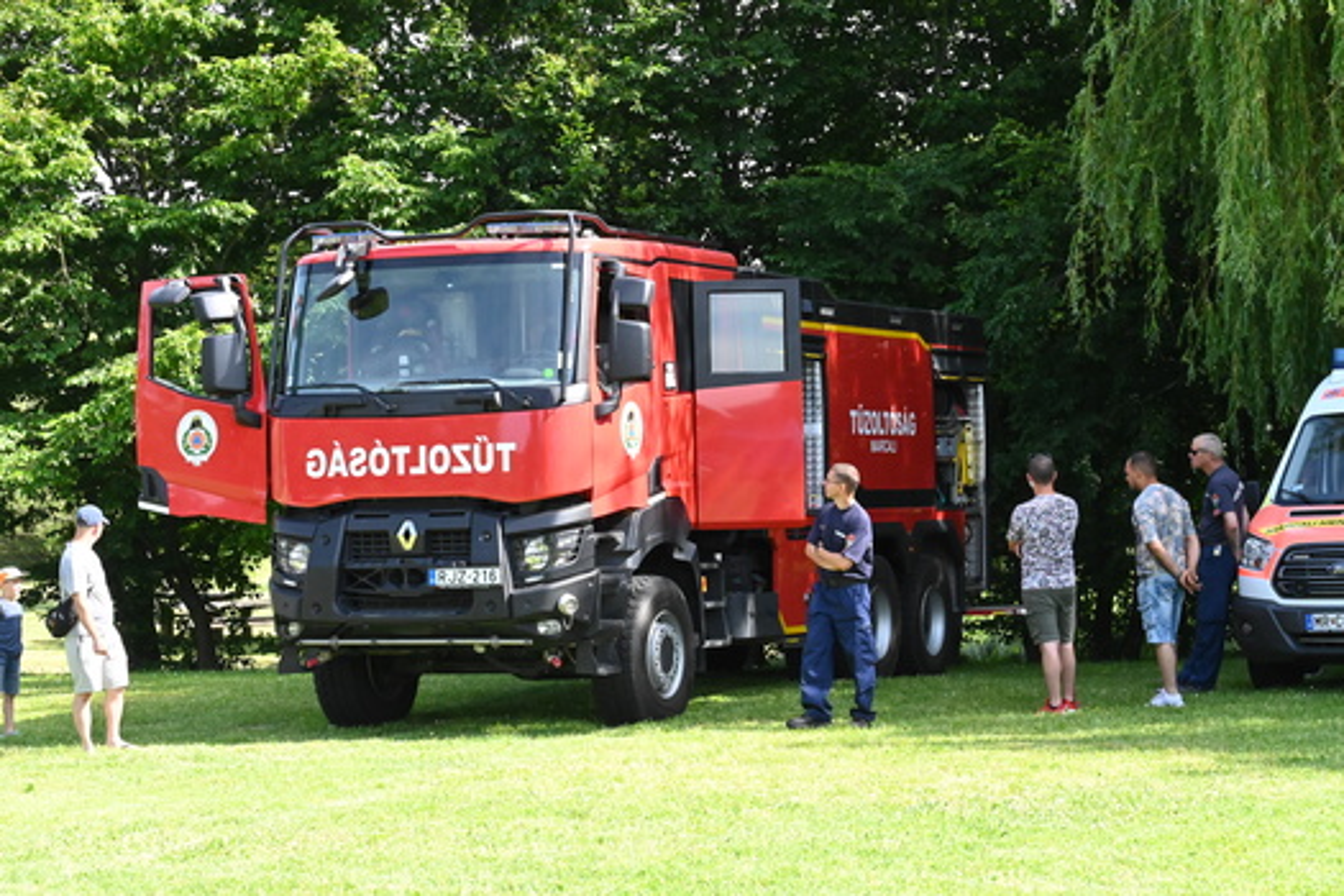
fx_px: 3173
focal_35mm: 85
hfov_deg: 23.9
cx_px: 672
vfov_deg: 16.1
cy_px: 448
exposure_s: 1/1250
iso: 10000
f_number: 18
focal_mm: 85
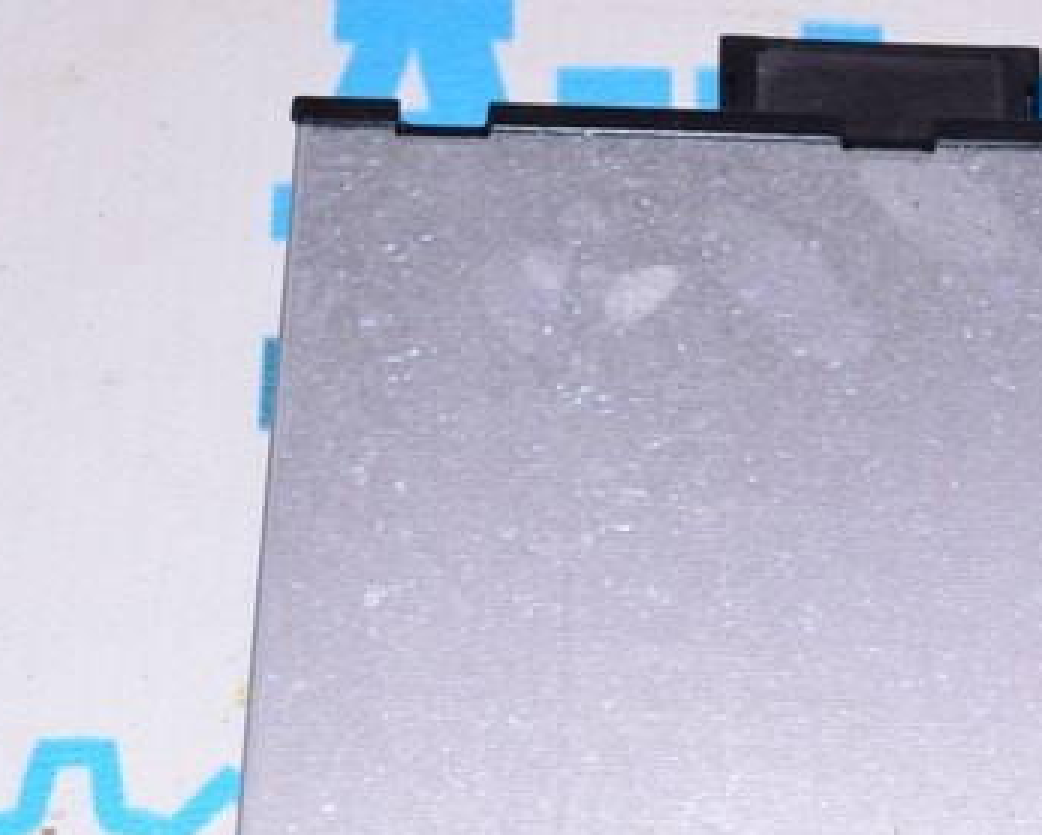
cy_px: 713
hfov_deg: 18.9
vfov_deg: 15.3
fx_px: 3085
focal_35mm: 100
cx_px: 870
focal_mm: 24
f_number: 8
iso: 1600
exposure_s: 1/200
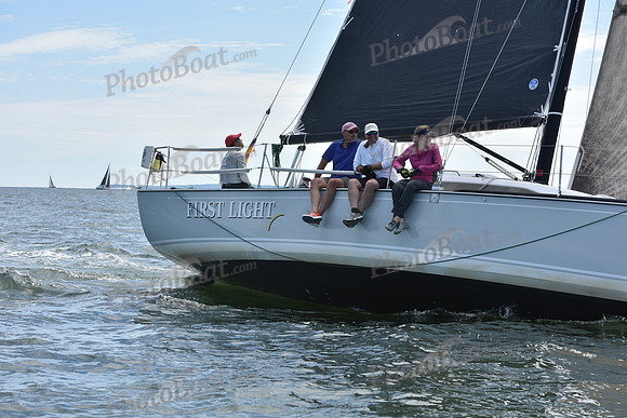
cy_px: 209
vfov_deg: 16.1
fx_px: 1481
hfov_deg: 23.9
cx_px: 314
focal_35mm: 85
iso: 320
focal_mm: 85
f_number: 9
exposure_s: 1/1000
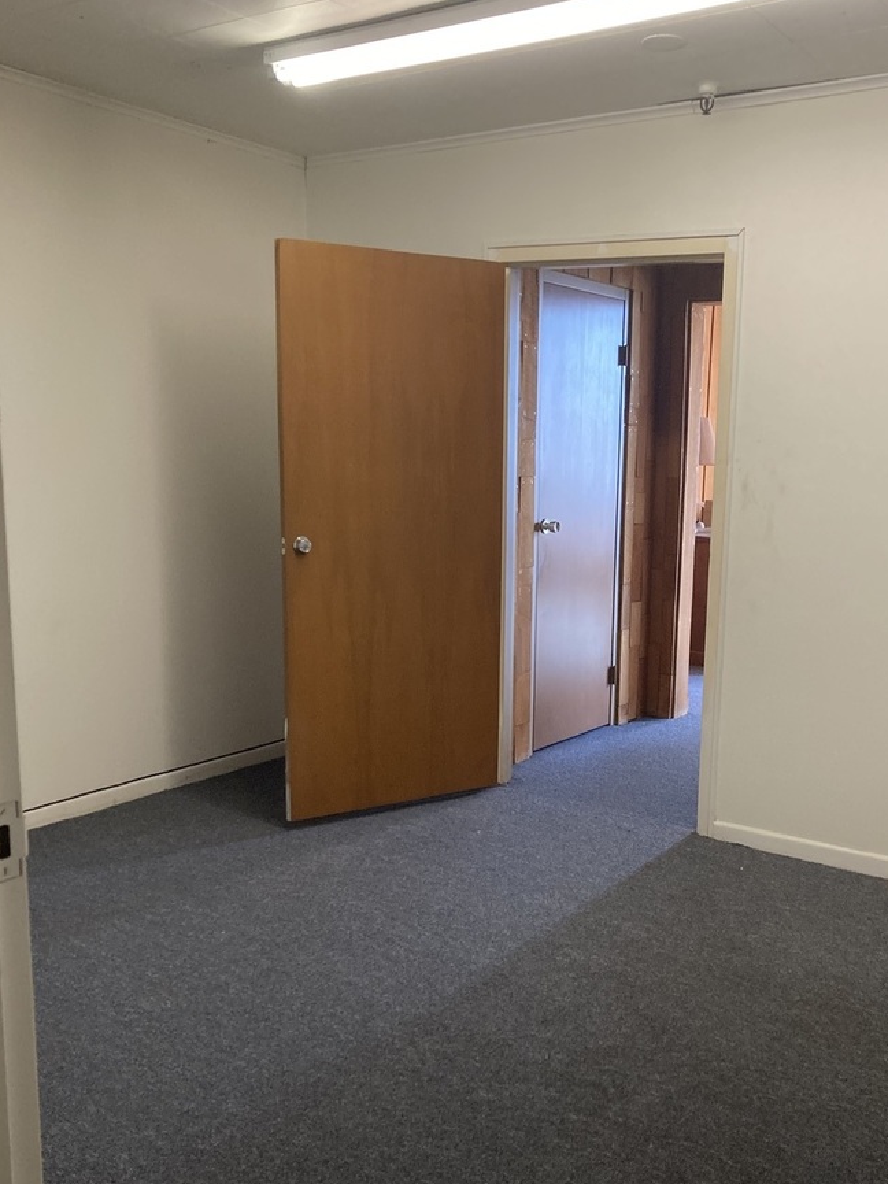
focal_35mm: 35
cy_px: 682
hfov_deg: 40.5
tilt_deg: -11.1
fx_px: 1197
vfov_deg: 52.4
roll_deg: -1.4
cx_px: 541
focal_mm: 3.99
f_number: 1.8
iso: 250
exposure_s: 1/60
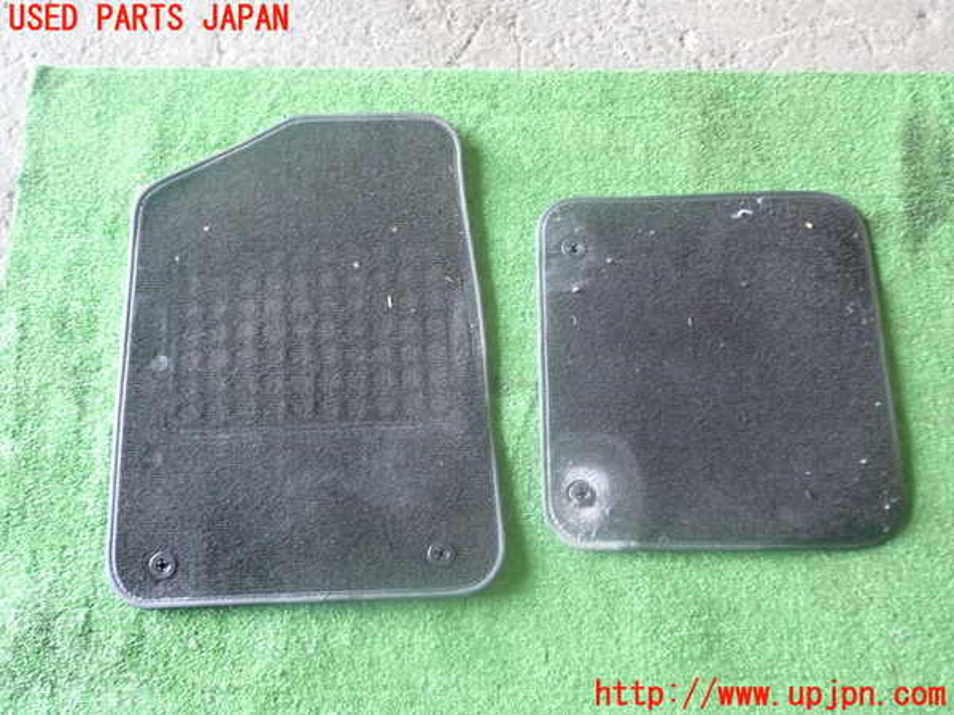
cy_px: 358
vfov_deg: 44.2
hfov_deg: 56.8
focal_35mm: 32
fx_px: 882
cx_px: 477
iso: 320
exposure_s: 1/30
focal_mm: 5.79
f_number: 2.4
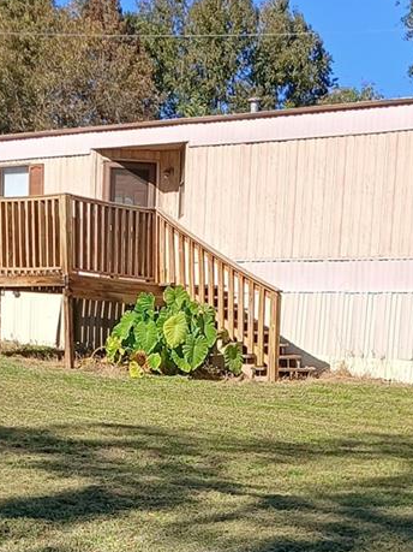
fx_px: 1385
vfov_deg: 21.5
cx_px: 237
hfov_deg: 17.0
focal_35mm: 87
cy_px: 580
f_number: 1.8
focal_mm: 3.98
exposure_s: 1/507
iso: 20
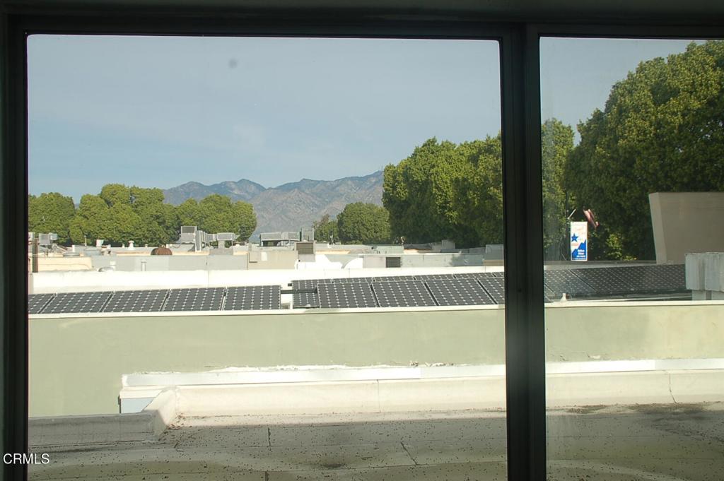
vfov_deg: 35.4
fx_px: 754
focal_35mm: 38
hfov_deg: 51.3
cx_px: 362
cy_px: 240
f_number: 10
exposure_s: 1/400
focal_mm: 25
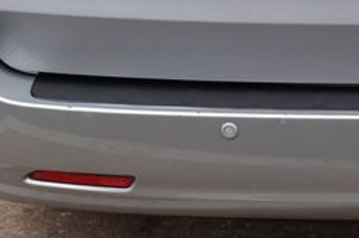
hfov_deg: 15.6
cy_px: 10
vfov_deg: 10.8
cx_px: 437
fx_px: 1255
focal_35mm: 126
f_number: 9
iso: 400
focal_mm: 32
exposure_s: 1/125
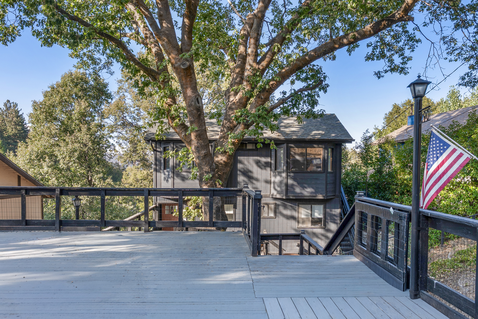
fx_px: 332
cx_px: 239
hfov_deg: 71.5
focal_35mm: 25
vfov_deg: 51.3
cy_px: 160
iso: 100
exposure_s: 1/30
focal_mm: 17
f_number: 8
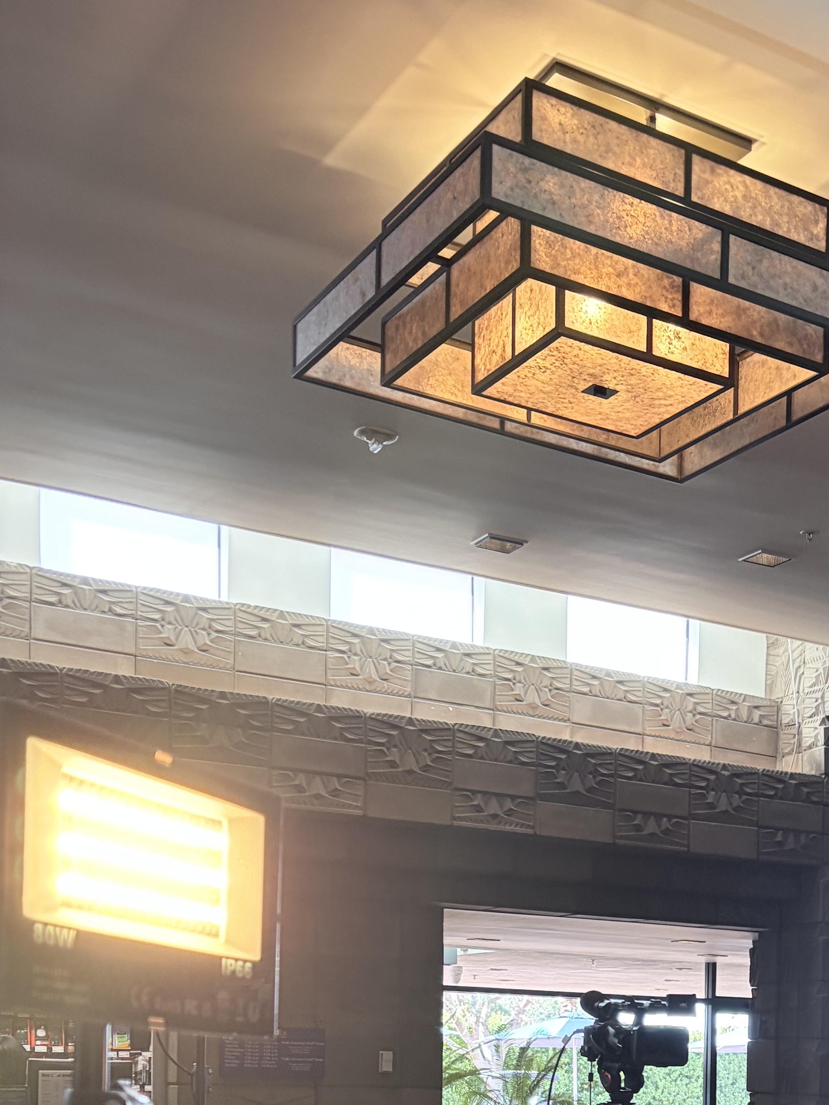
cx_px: 859
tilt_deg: -1.7
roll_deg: -0.9
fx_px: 1724
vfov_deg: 32.3
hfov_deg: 25.5
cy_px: 1141
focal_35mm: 54
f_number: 1.6
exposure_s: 1/80
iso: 125
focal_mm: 5.96
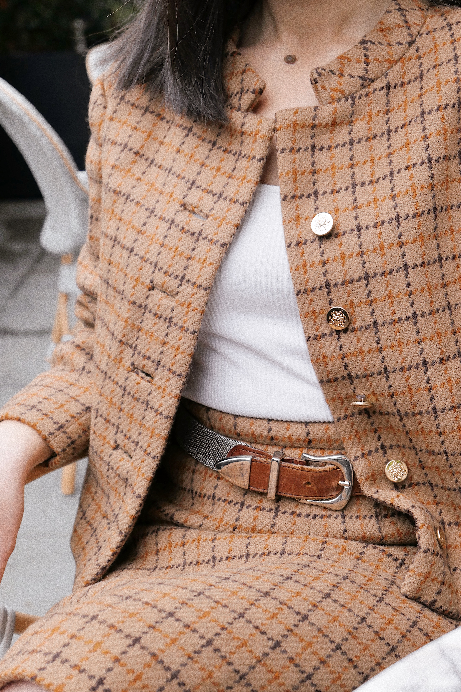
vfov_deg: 34.5
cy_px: 346
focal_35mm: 58
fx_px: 1114
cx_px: 230
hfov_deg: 23.4
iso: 400
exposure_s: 1/125
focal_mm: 21.3
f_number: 2.8
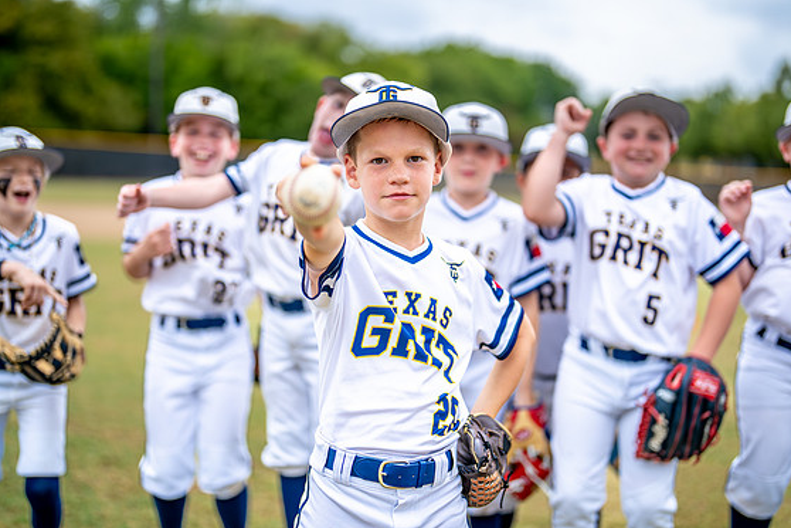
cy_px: 273
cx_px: 410
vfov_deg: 26.0
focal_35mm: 52
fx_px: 1142
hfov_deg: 38.2
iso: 160
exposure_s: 1/1600
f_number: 1.2
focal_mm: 50
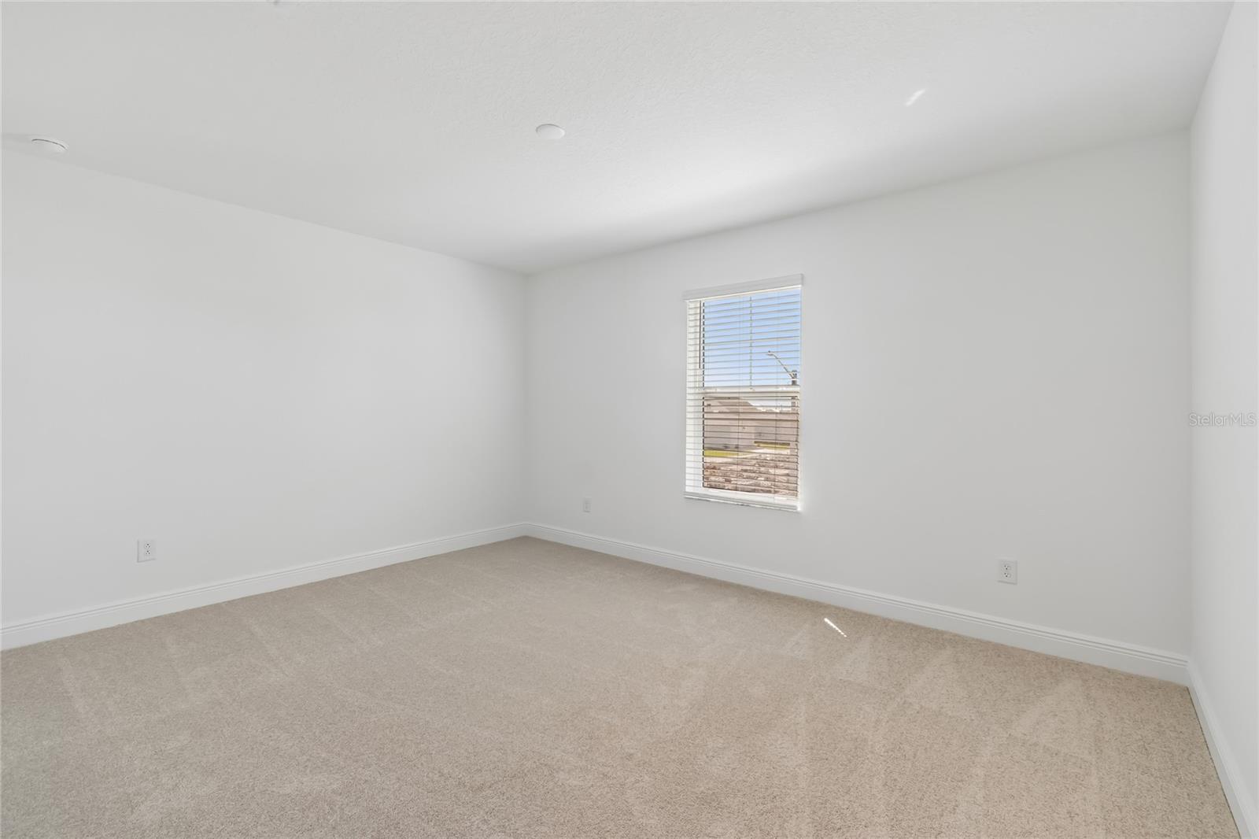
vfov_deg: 77.3
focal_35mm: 15
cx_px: 630
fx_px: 524
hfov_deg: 100.4
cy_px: 420
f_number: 7.1
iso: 100
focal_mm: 10
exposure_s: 1/40
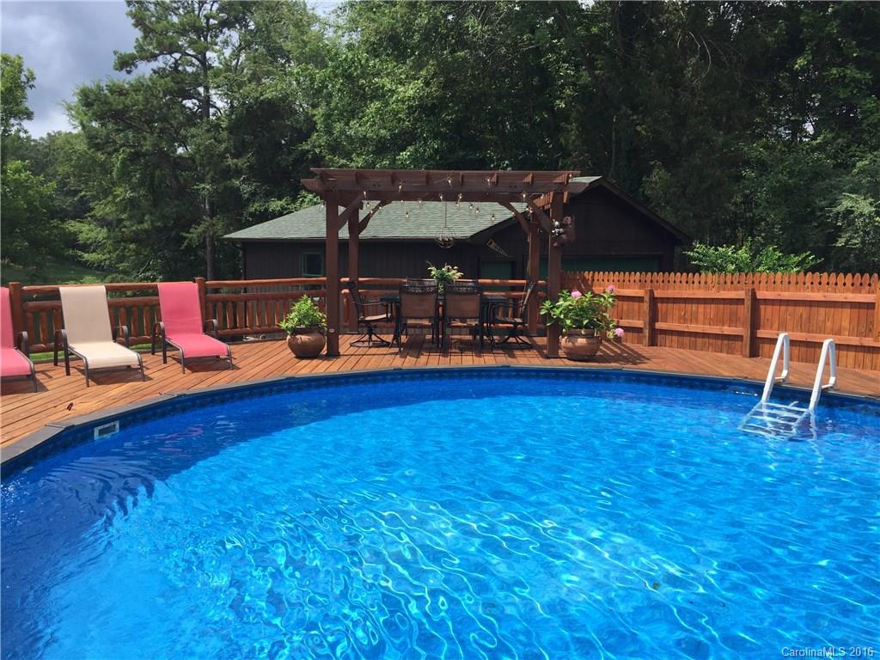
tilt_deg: -5.3
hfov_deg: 61.7
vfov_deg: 48.2
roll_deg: -1.2
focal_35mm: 29
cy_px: 330
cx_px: 440
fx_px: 737
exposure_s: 1/1099
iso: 32
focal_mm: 4.15
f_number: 2.2
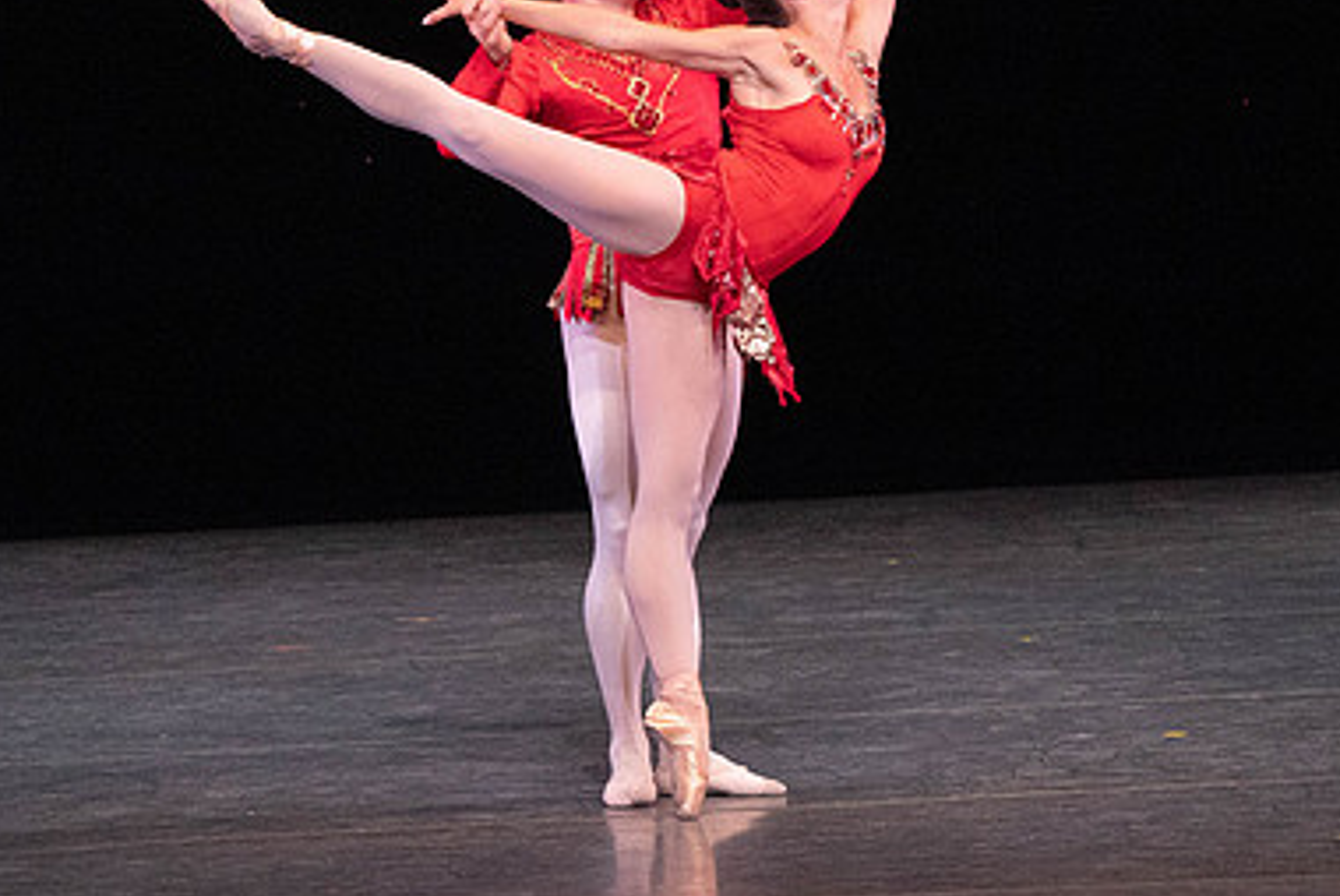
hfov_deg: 3.6
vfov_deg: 2.4
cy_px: 291
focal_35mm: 574
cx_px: 585
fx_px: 21381
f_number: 11
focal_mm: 376
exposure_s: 1/500
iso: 16000
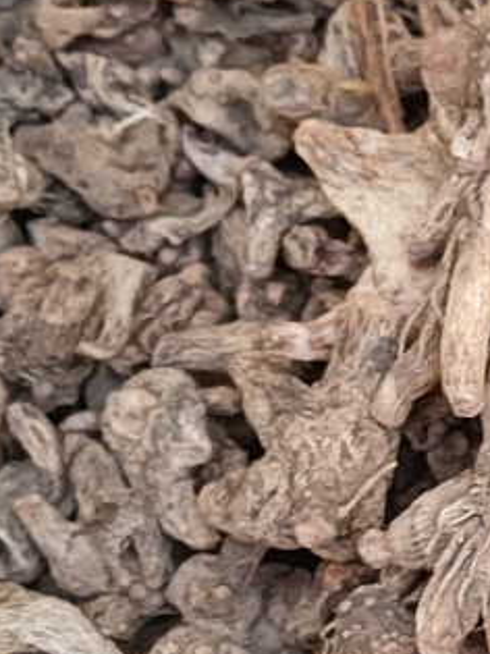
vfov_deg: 22.1
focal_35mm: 88
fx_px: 1662
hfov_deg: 15.7
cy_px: 464
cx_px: 677
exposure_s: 1/20
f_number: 1.8
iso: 1359
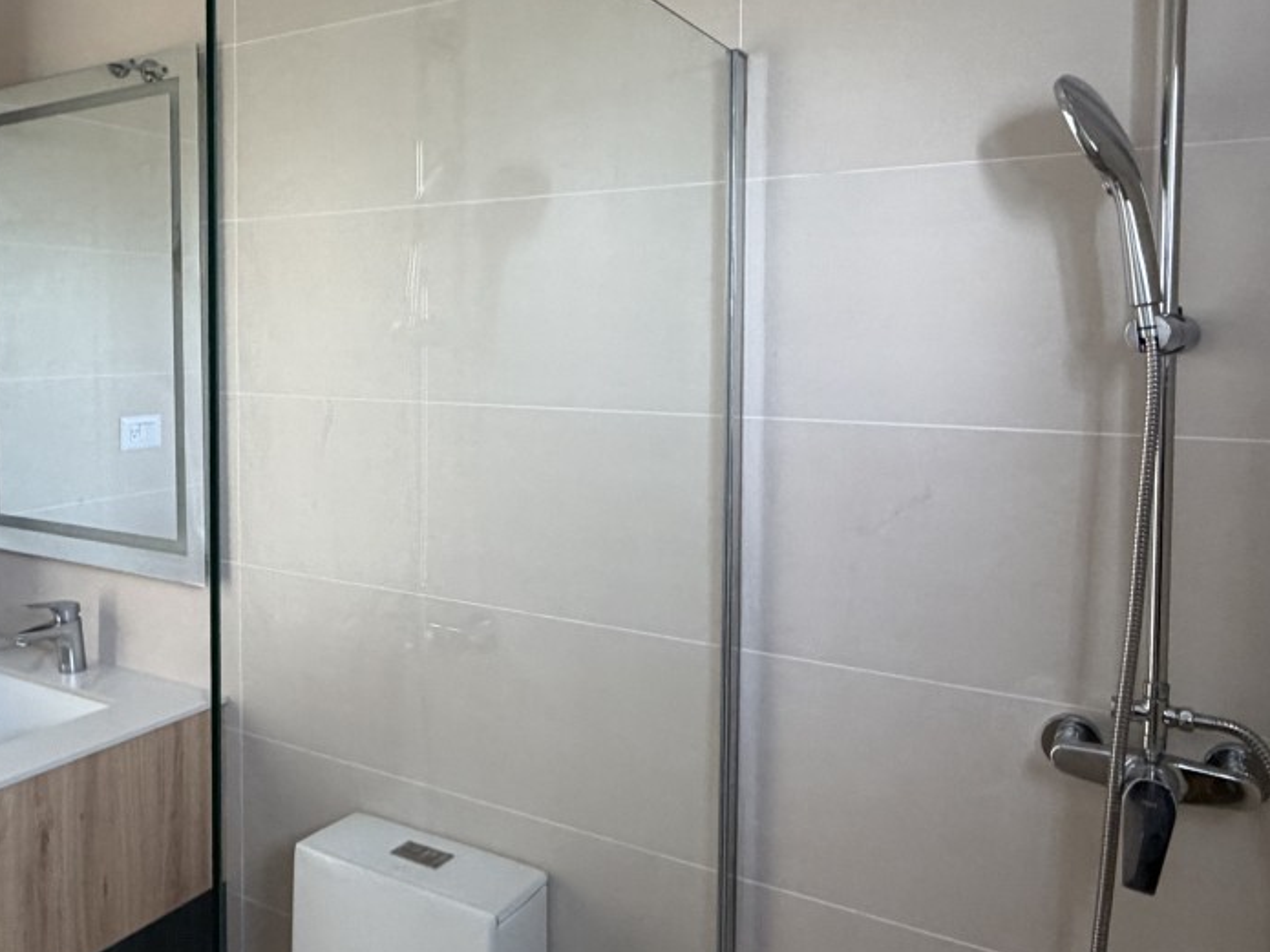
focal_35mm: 29
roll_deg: -0.2
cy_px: 382
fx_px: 1064
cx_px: 486
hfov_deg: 60.9
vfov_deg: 47.9
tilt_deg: -1.8
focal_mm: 2.22
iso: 320
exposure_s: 1/75
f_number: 2.2
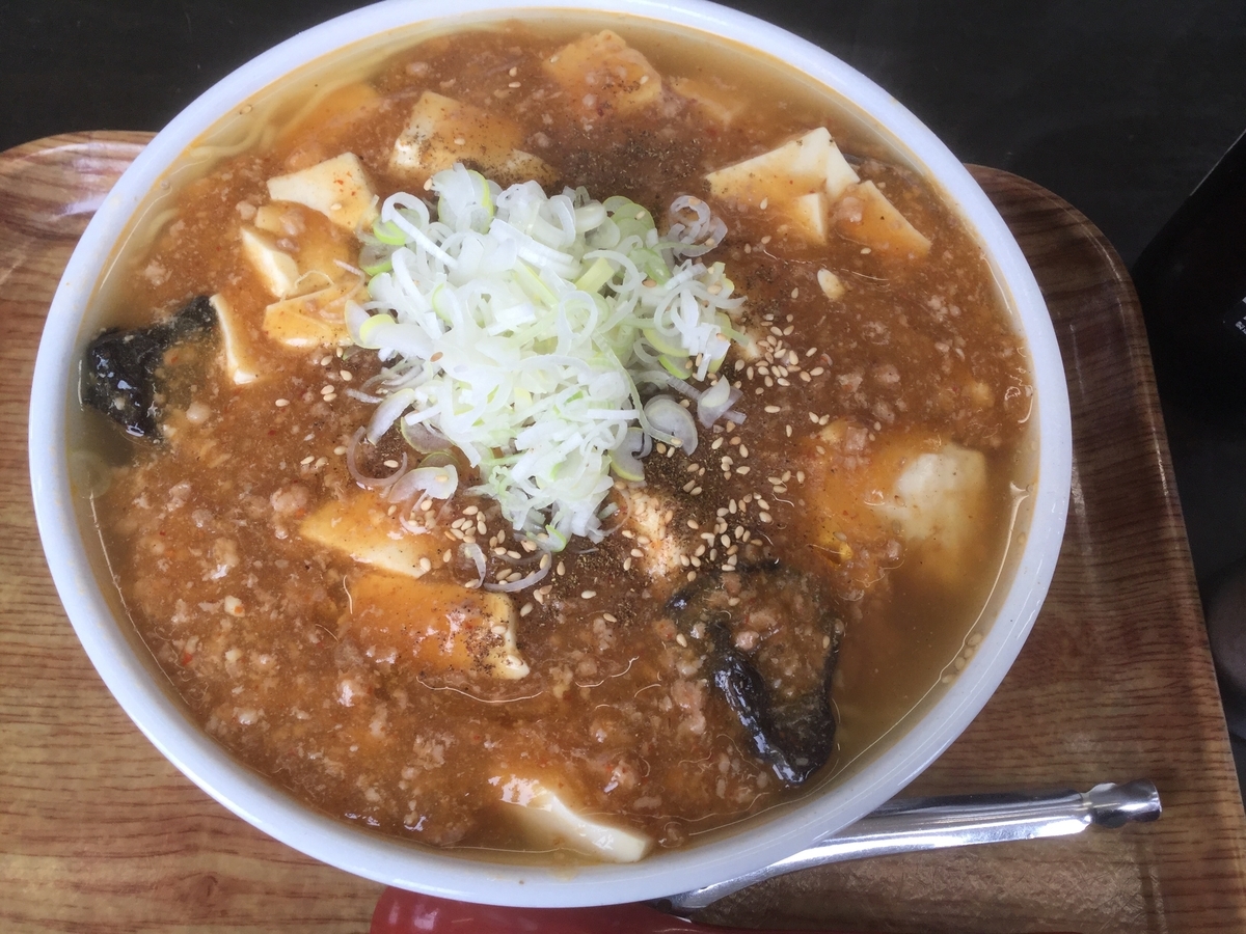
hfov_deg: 58.4
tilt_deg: -69.2
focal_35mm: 31
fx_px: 1116
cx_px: 623
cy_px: 467
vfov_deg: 45.4
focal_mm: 3.3
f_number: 2.4
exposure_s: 1/120
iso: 32
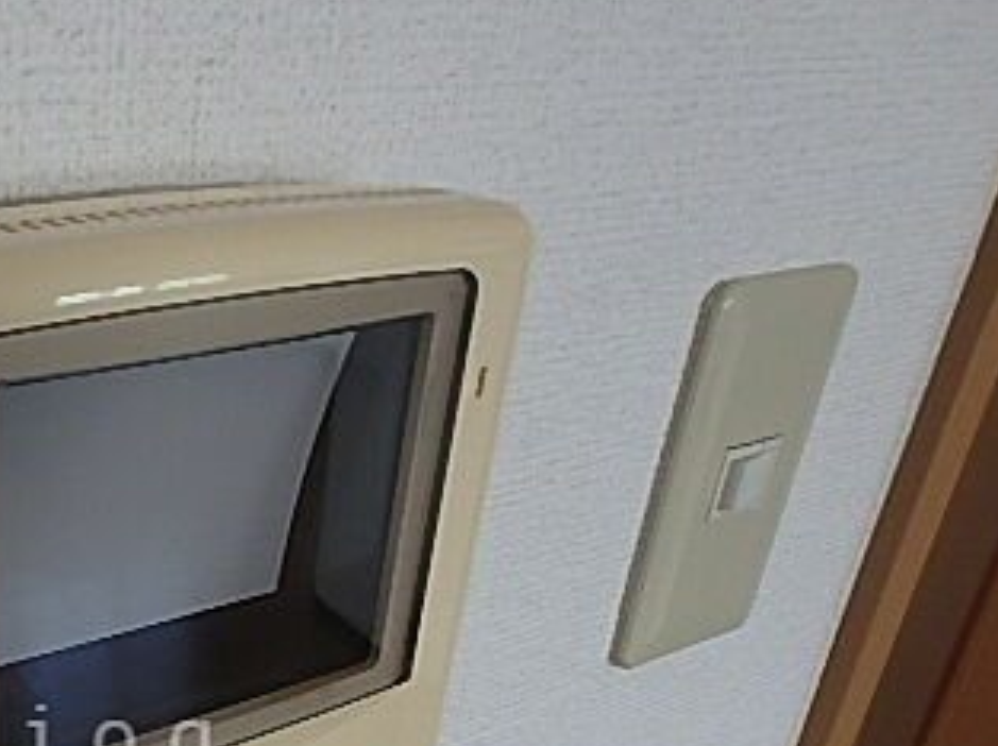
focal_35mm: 43
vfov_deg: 31.1
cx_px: 10
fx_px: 1238
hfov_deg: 39.0
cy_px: 743
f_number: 3.5
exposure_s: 1/60
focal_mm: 3.7
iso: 200
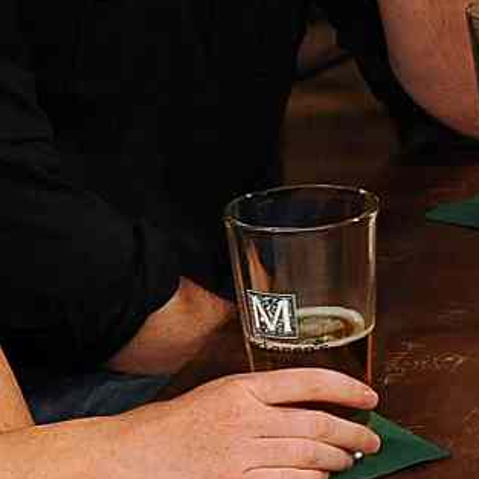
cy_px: 59
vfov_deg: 6.6
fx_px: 4164
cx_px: 804
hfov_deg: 6.5
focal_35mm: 266
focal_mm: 48
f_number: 3.5
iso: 2000
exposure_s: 1/125
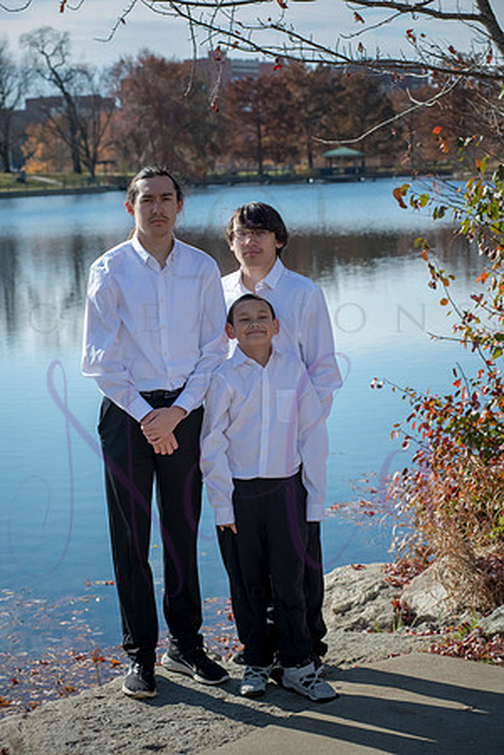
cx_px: 252
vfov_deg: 25.4
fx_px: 1680
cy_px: 378
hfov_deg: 17.1
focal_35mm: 80
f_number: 7.1
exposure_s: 1/800
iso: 400
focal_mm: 80
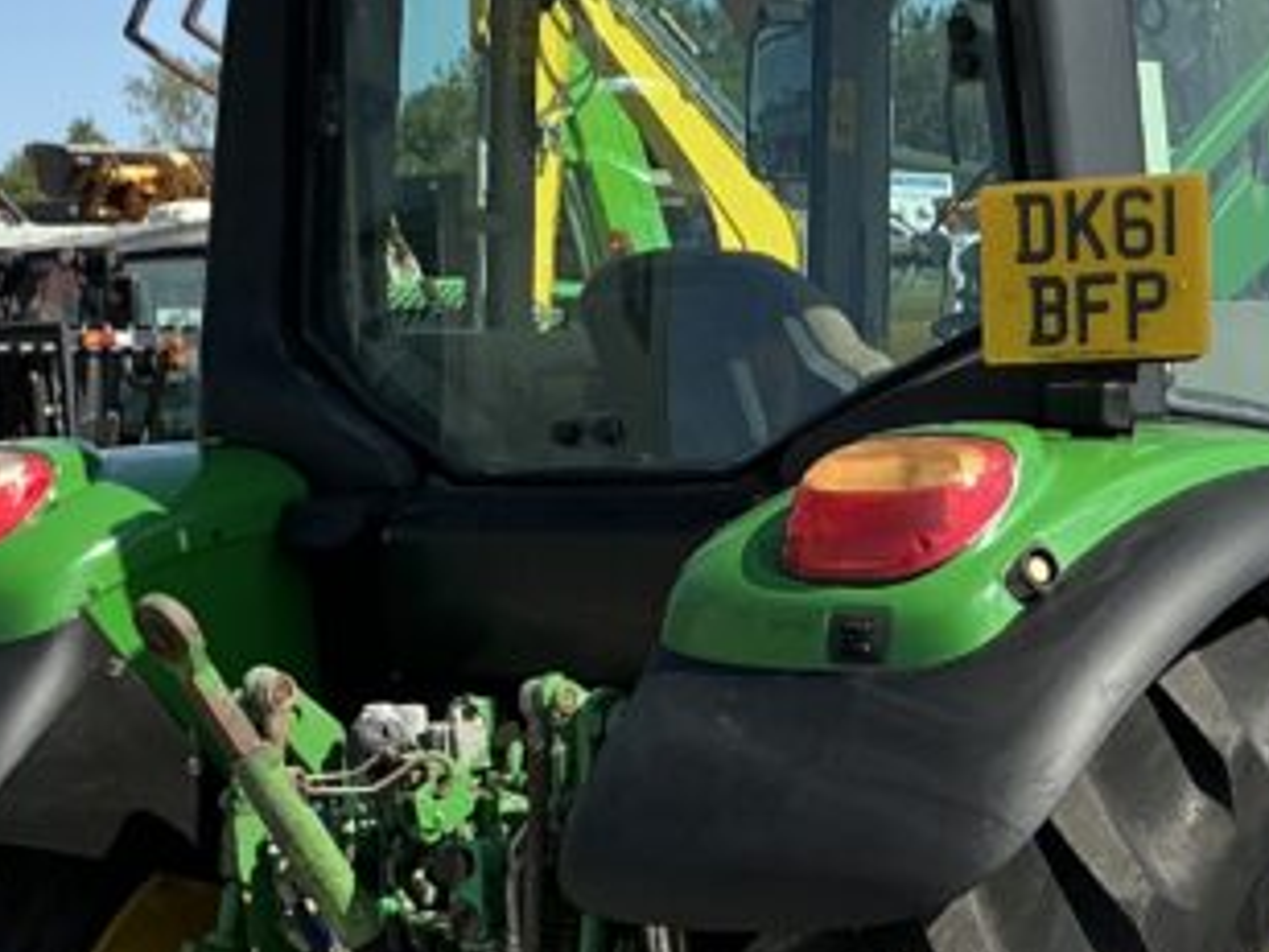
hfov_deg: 20.8
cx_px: 1071
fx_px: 3409
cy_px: 849
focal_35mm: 93
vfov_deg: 15.7
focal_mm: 3
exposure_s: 1/1412
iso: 25
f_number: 1.8
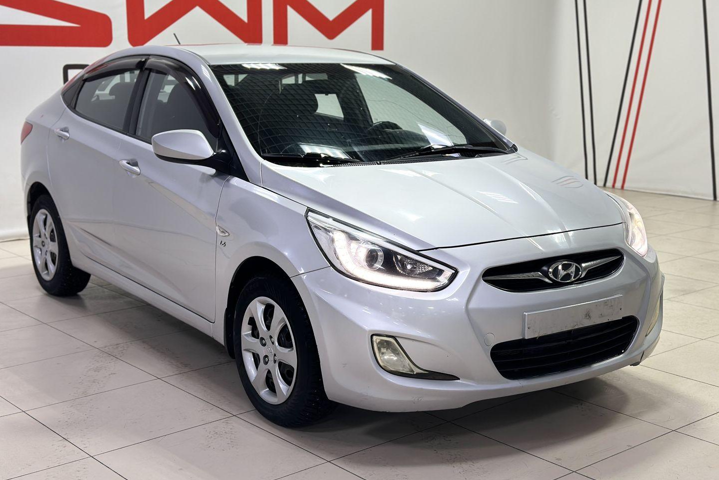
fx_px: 999
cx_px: 360
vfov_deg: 27.0
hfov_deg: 39.6
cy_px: 230
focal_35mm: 50
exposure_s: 1/100
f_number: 1.78
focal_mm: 6.86
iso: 80
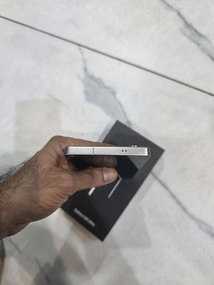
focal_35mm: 23
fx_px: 189
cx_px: 107
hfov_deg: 58.9
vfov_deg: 73.9
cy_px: 142
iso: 160
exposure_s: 1/60.2
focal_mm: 6.3
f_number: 1.7
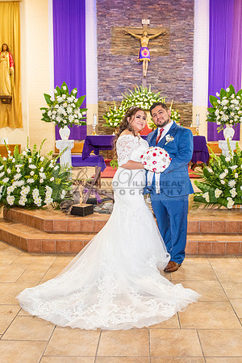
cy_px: 182
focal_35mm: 36
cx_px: 139
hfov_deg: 36.8
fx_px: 363
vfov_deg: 53.2
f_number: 2.8
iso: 2000
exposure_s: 1/160
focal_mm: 24
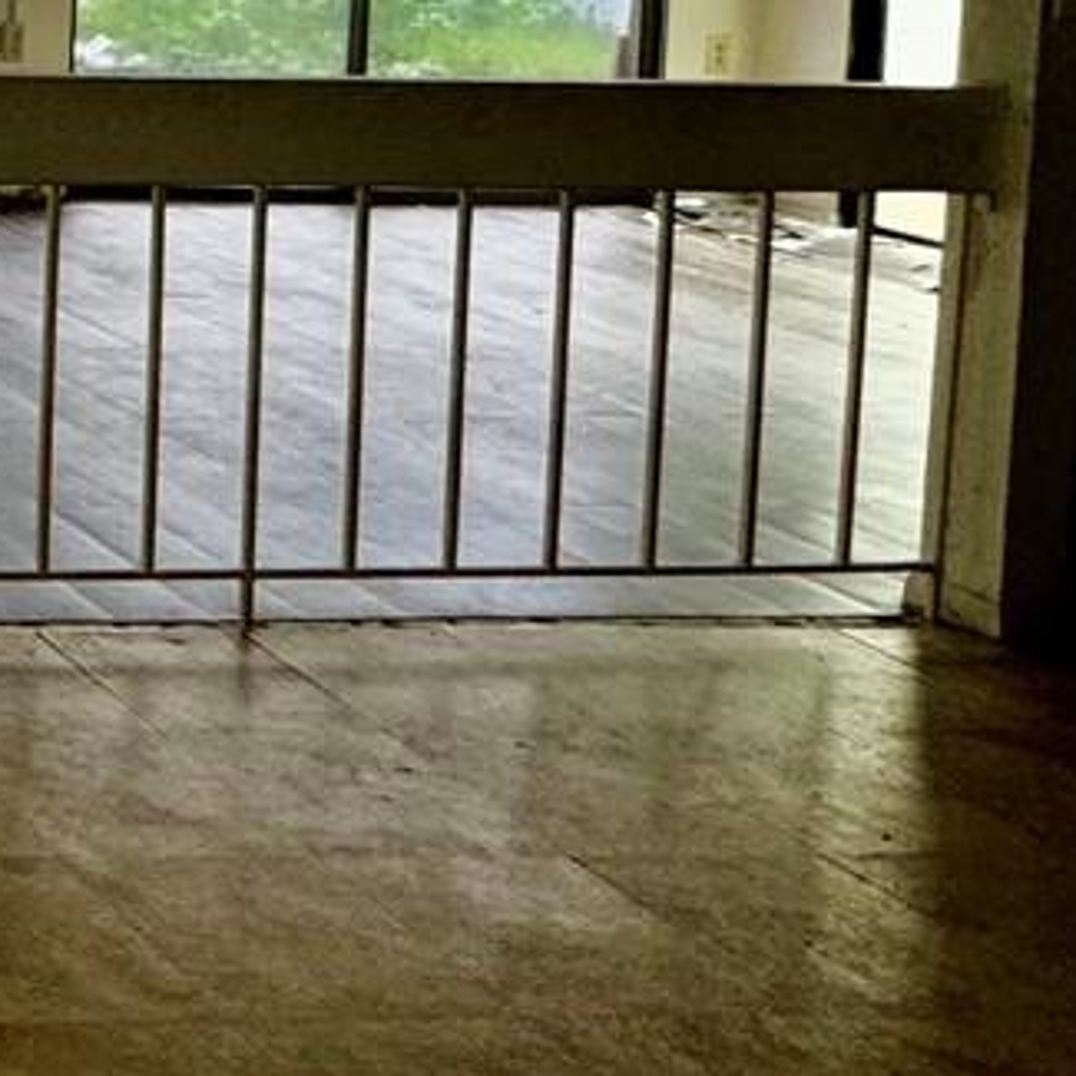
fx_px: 2145
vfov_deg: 25.7
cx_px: -973
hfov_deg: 19.3
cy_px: -159
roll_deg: -1.2
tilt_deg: -2.5
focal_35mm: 61
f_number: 2.2
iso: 160
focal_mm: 2.22
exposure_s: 1/99
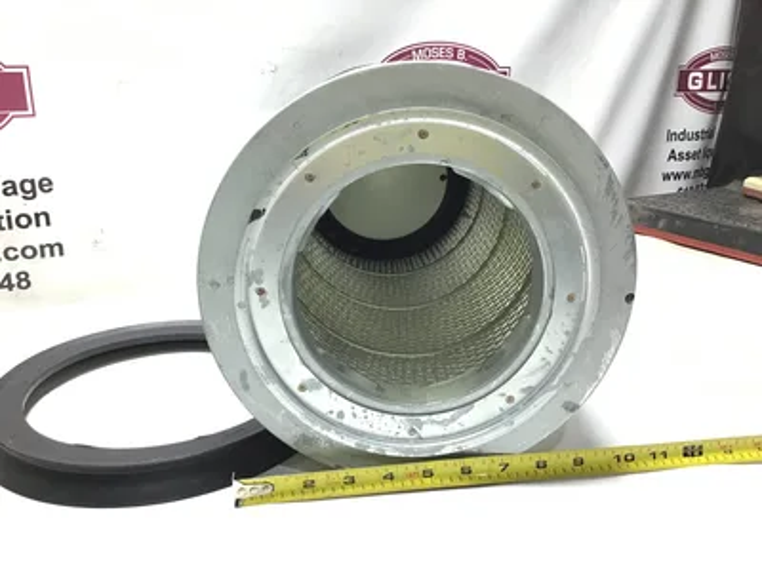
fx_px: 682
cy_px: 286
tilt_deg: -17.4
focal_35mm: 31
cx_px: 381
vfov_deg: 45.4
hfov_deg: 58.4
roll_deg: -0.1
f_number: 2.4
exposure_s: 1/40
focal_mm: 3.3
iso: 25
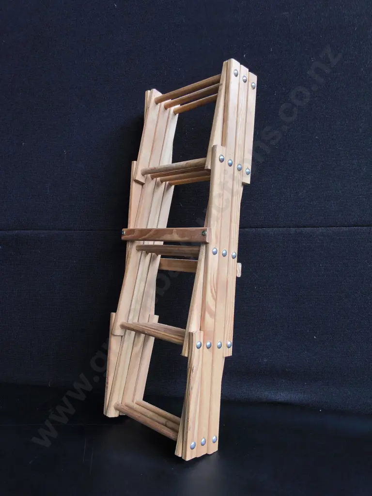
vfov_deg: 65.3
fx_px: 387
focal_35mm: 27
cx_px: 186
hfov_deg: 51.4
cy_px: 248
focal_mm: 2.87
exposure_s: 1/100
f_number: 2
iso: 80
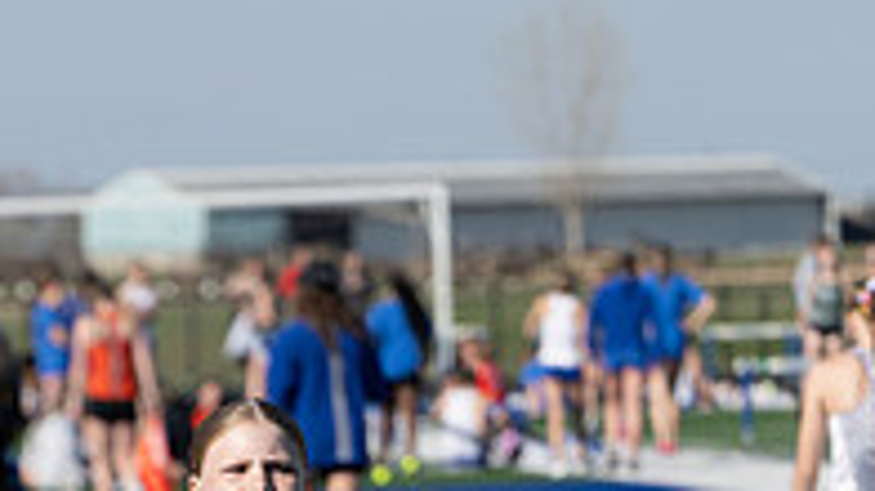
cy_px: 853
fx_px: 10899
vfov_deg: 2.6
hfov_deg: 4.6
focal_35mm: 470
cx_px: 344
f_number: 4.5
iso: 100
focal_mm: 130
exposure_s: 1/1000
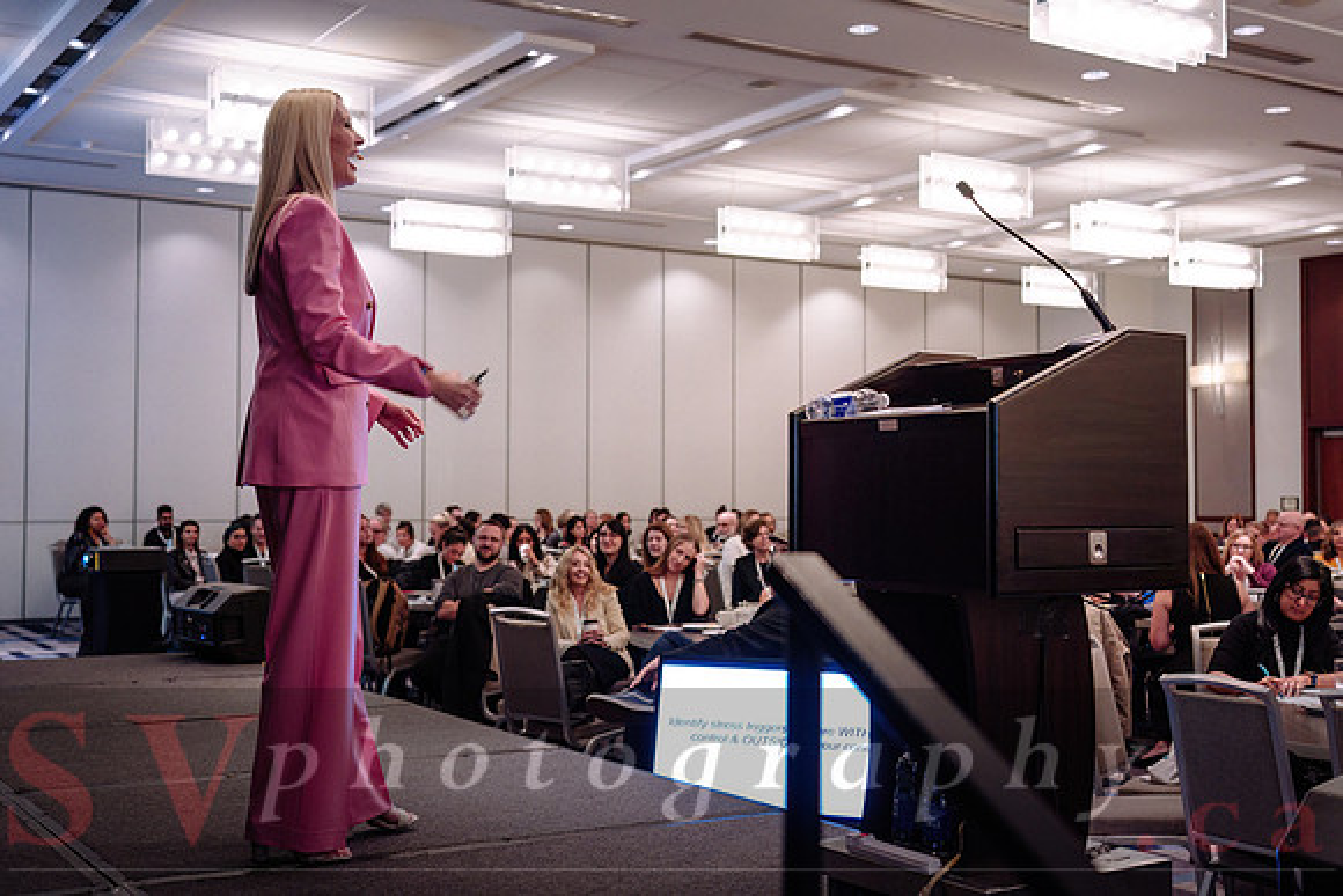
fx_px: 1584
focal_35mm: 42
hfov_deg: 45.7
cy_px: 454
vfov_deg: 31.6
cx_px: 552
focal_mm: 35
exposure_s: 1/100
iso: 1600
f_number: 2.8
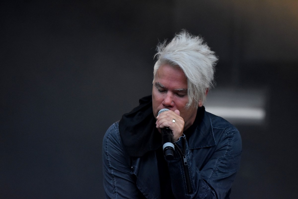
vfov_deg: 4.6
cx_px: 149
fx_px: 2483
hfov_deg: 6.9
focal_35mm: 300
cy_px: 100
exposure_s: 1/5000
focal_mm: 200
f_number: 2.8
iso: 2000
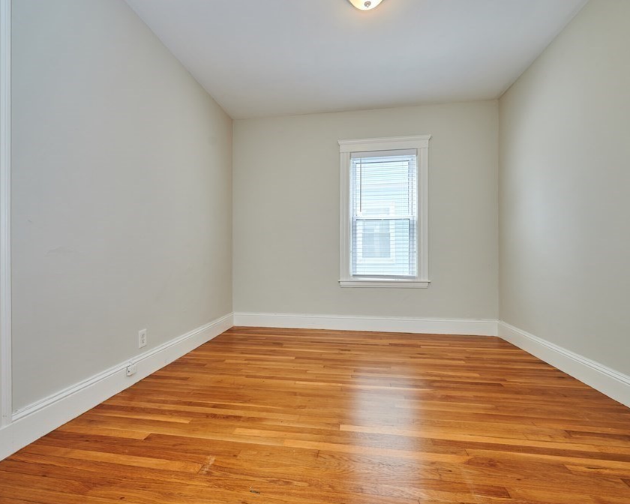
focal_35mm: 16
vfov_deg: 80.4
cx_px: 308
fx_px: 298
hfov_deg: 93.1
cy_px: 255
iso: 200
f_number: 5.6
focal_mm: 14
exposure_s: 1/80
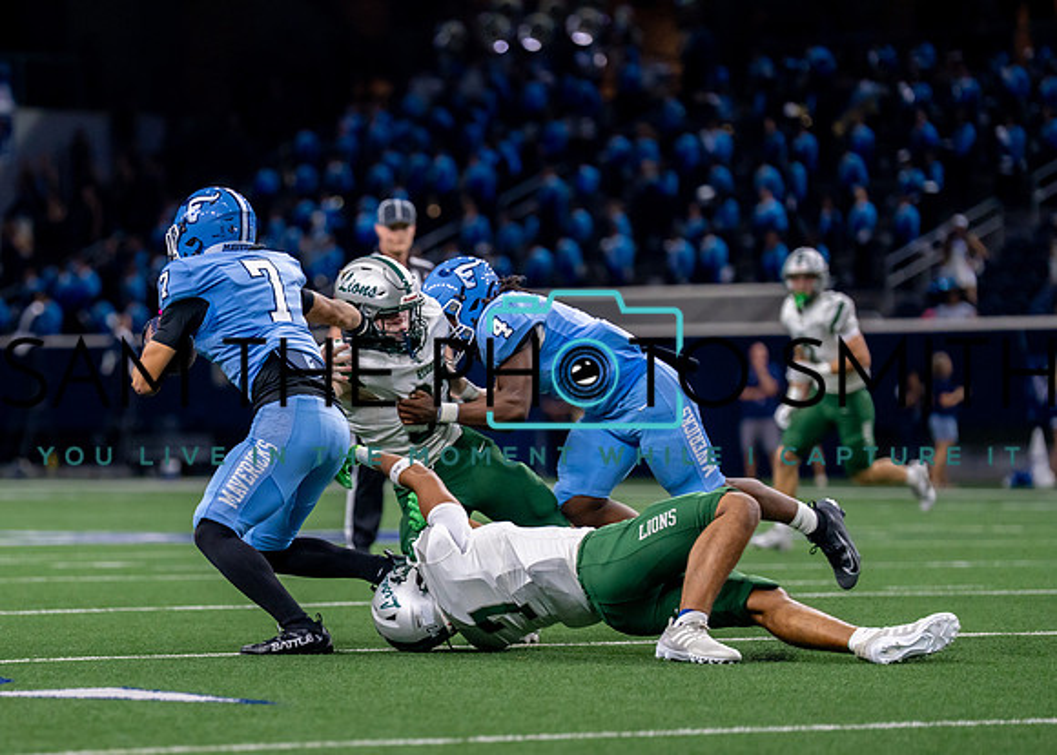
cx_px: 342
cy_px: 467
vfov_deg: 6.8
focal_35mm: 213
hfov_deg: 9.5
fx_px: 6380
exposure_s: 1/1000
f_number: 2.8
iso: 1600
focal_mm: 156
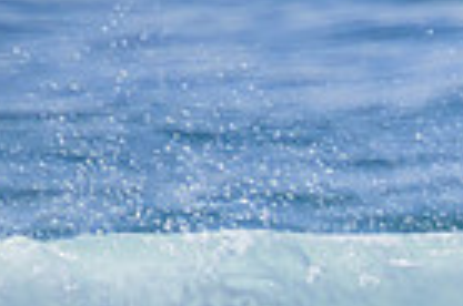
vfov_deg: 0.4
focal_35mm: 3350
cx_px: 919
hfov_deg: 0.6
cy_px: 394
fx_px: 42986
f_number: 11
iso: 800
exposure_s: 1/2000
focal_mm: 800
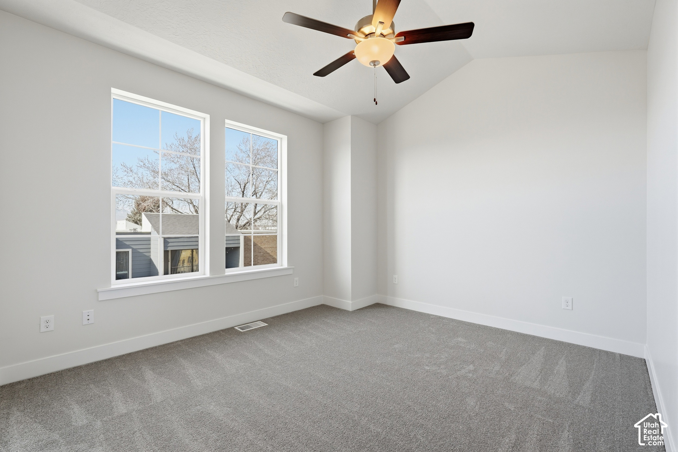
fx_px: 311
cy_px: 226
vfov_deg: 72.0
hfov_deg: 95.0
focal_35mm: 16
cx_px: 339
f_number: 10
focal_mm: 16.5
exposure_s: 1/500
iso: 250
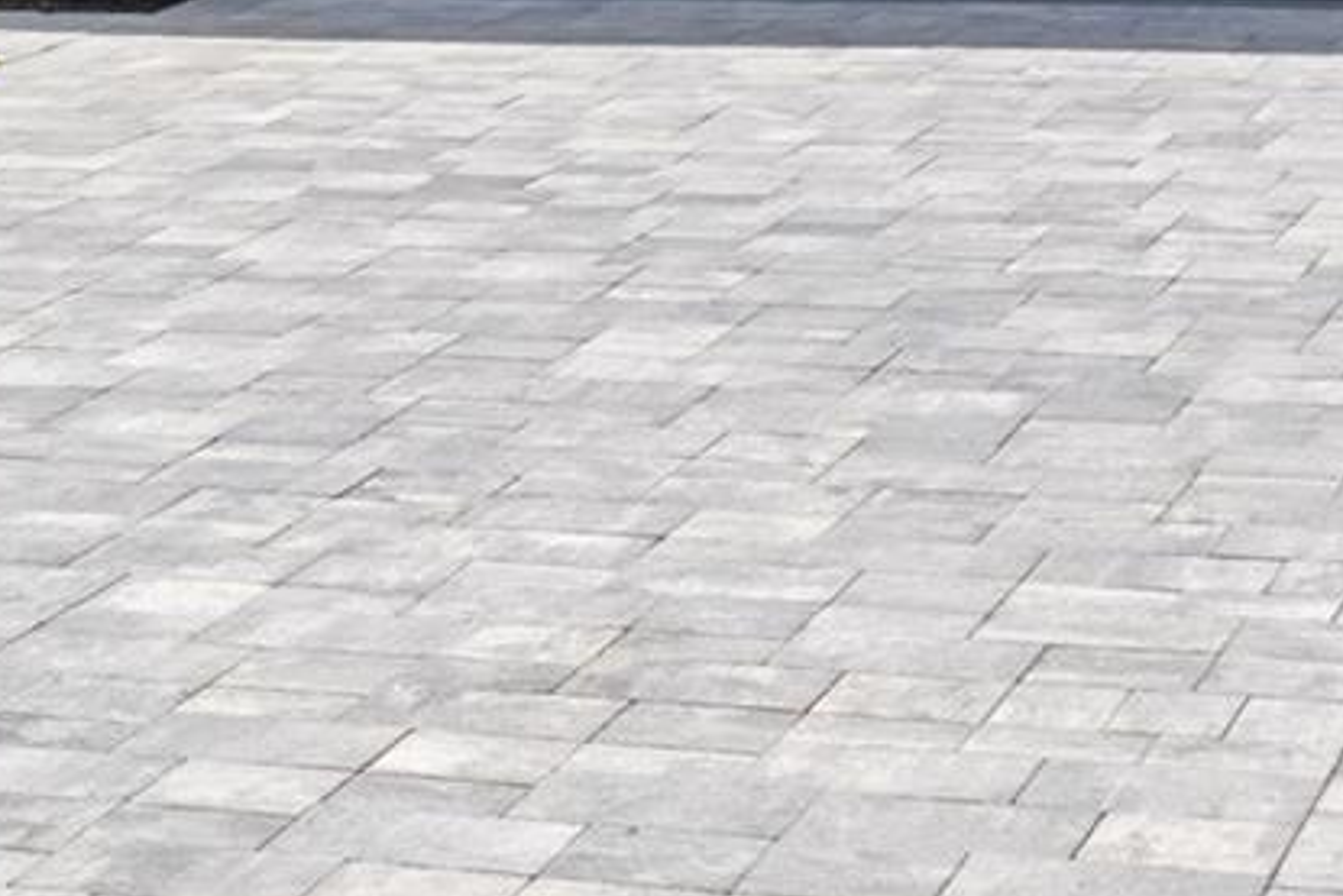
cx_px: -97
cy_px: -404
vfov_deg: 10.1
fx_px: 4917
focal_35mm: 132
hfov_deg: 15.2
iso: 100
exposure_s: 1/250
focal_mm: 22.8
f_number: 11
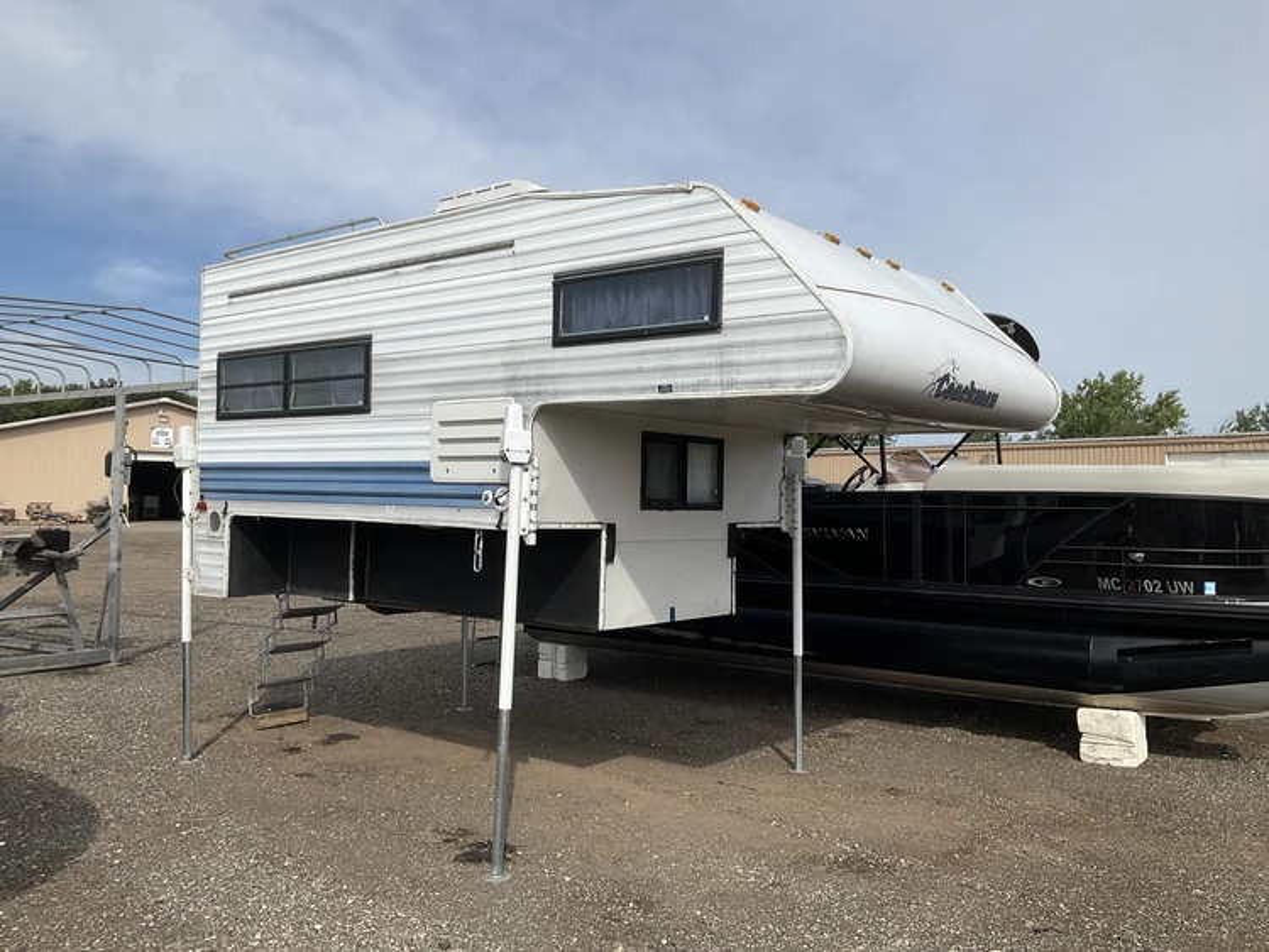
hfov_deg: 61.6
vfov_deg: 48.3
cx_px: 634
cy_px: 476
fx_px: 1063
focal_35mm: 29
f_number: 1.8
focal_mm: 3
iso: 25
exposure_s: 1/2320
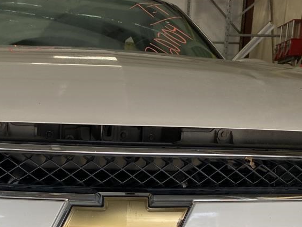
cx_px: 88
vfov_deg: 23.3
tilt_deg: -11.9
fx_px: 515
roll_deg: -1.4
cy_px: 251
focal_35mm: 59
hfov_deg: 32.3
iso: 32
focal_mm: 4.25
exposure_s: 1/133
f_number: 1.8
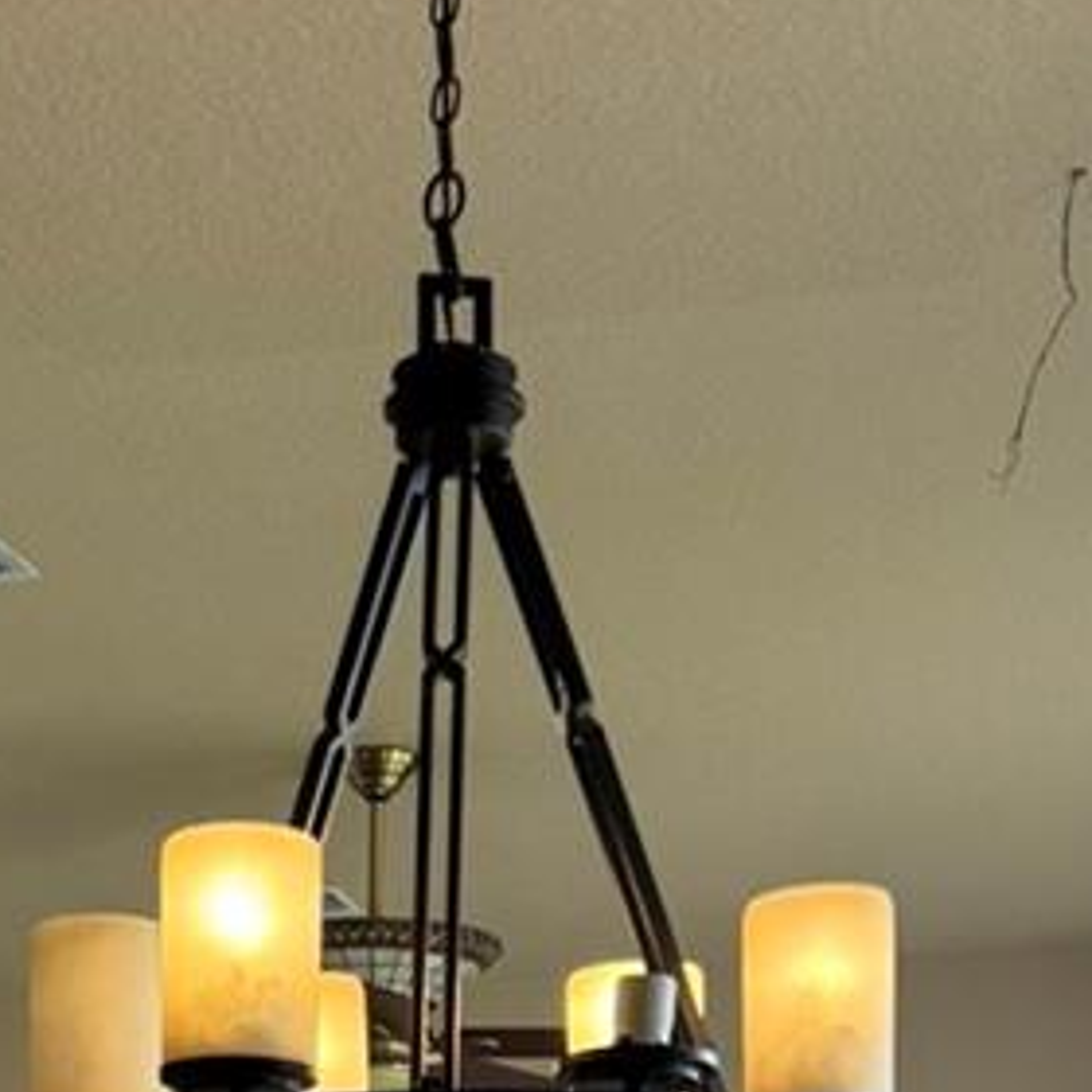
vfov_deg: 16.3
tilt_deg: -3.3
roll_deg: +1.8
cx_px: 269
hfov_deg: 19.0
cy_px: 1903
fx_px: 3248
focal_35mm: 91
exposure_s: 1/120
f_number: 1.78
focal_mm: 6.76
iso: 100
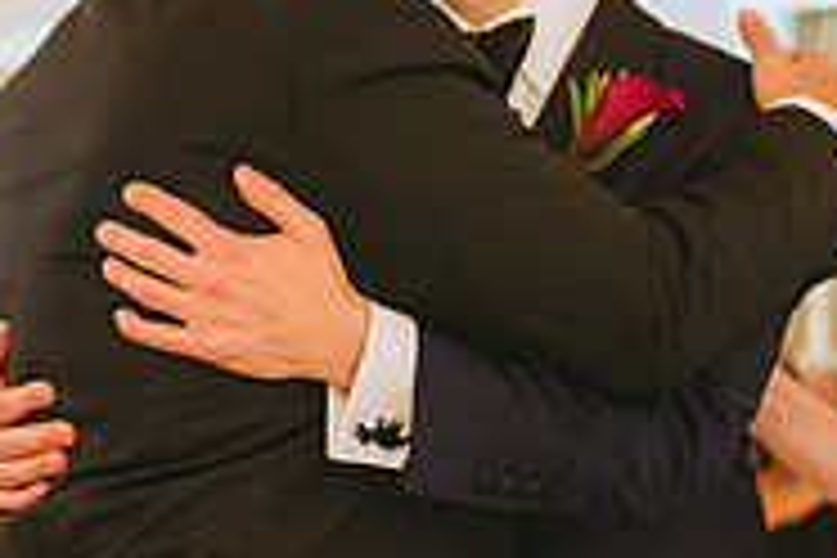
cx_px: 621
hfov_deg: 18.6
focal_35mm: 109
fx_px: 2534
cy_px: 322
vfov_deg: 12.6
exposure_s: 1/100
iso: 4000
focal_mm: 35
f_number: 2.2
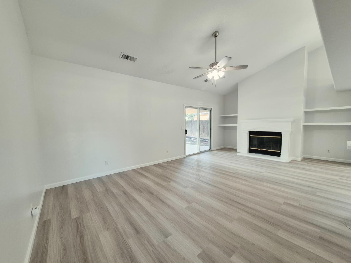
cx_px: 176
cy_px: 132
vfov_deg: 89.9
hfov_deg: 106.2
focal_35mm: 13
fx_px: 132
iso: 125
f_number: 2.2
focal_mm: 1.74
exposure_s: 1/60.2
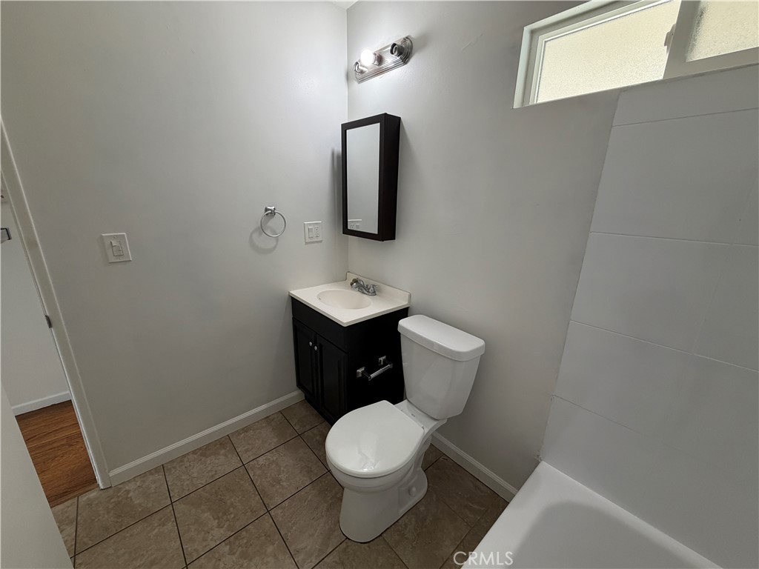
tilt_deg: -17.0
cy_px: 284
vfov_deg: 85.7
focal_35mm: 14
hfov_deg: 102.1
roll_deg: +0.5
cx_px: 380
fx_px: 307
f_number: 2.2
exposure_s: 1/60
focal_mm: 2.22
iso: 160
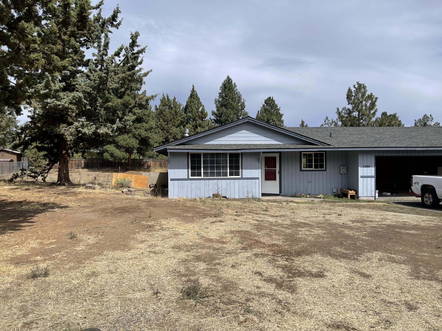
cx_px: 221
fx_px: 319
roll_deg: +0.7
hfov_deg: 69.4
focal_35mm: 25
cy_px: 166
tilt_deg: -1.1
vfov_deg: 54.9
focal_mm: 5.1
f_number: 1.6
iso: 32
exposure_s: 1/5917
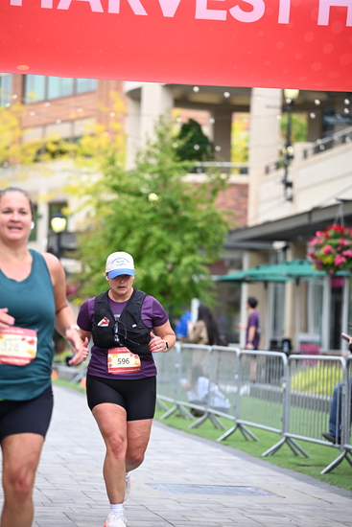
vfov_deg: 17.1
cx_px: 176
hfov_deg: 11.4
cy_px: 264
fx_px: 1759
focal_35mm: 120
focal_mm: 120
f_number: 2.8
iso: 640
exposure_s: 1/1600
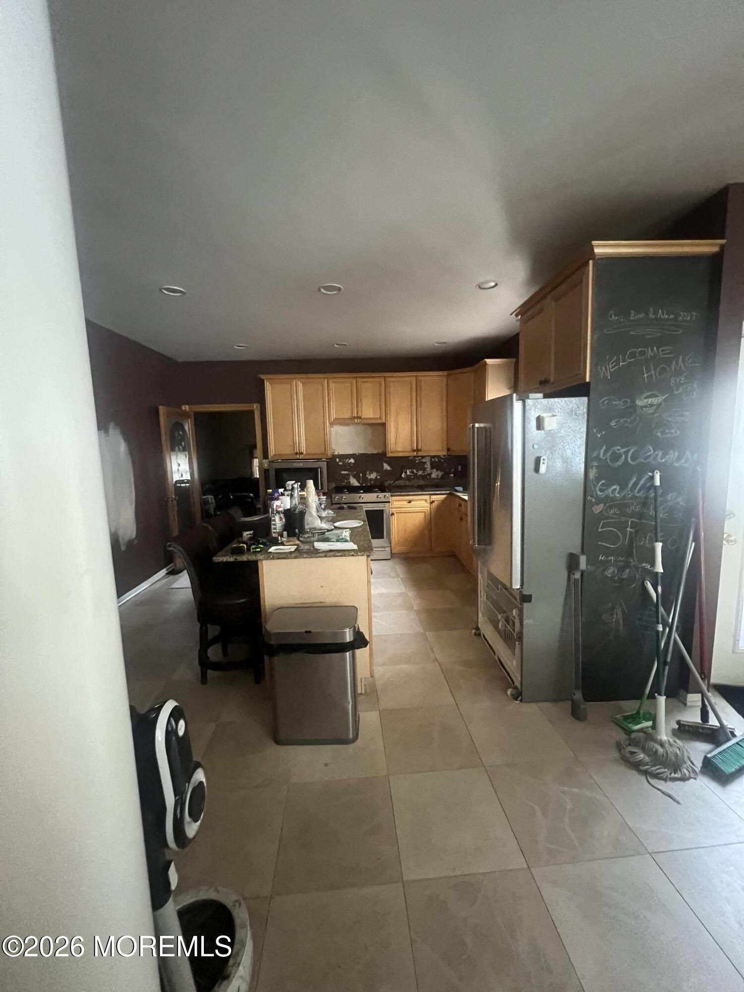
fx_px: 373
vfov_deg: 106.2
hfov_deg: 89.9
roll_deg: +0.8
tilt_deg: -6.4
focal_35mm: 13
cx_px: 372
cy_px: 496
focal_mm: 1.57
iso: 1000
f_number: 1.8
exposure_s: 1/43
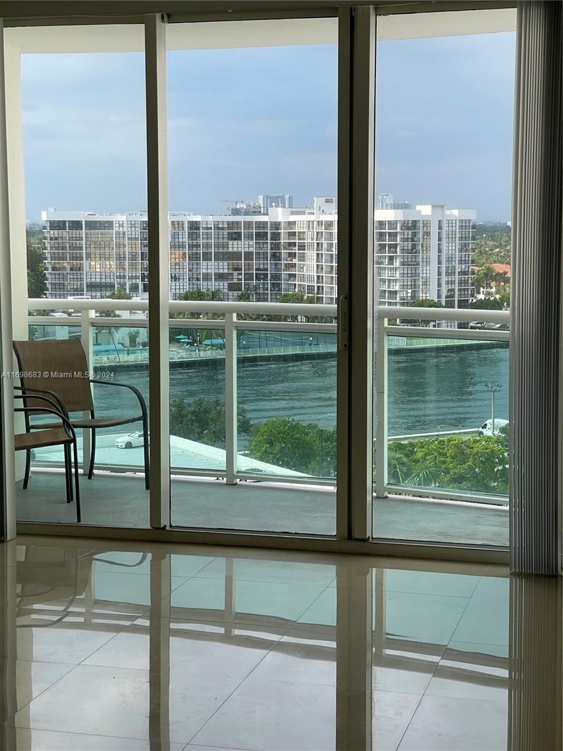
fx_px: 1388
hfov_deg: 22.9
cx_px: 282
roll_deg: +0.5
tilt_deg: -6.4
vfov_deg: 30.3
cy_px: 376
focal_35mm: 64
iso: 20
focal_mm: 7.5
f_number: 2.2
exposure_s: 1/267
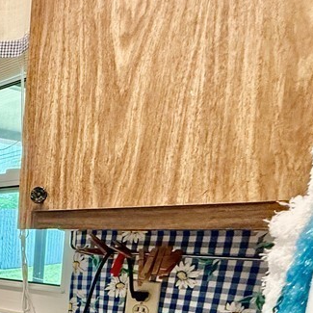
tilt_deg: -9.2
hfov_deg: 27.5
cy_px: 293
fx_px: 399
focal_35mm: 39
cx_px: -168
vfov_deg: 39.2
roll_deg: -0.1
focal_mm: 2.22
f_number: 2.2
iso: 400
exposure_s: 1/120
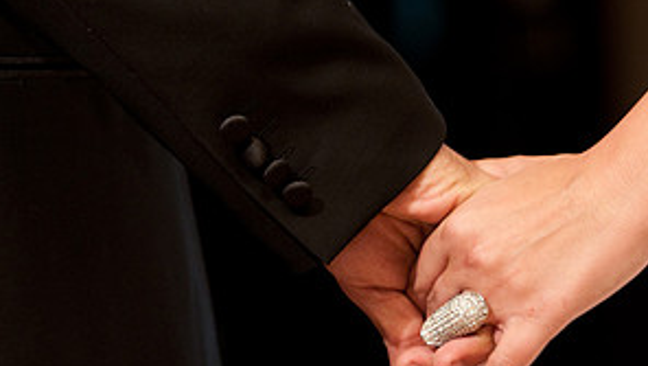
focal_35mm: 338
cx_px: 460
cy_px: 133
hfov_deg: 6.4
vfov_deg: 3.6
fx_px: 5812
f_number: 2.8
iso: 500
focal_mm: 110
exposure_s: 1/60
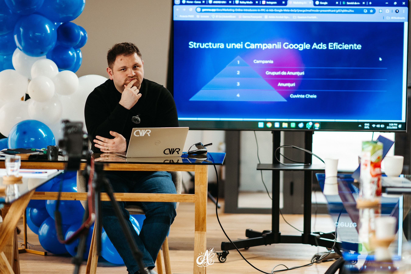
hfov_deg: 16.1
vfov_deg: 10.8
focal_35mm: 127
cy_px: 137
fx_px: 1450
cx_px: 206
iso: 640
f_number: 1.4
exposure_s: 1/200
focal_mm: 85
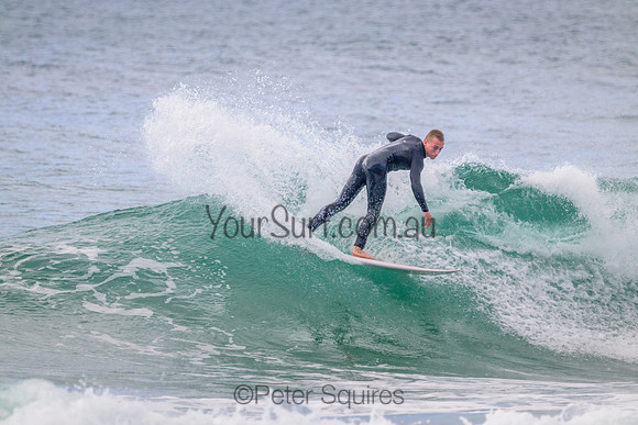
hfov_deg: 2.6
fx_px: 14180
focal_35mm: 800
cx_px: 319
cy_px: 212
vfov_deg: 1.7
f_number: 13
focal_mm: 800
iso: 2500
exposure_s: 1/2000
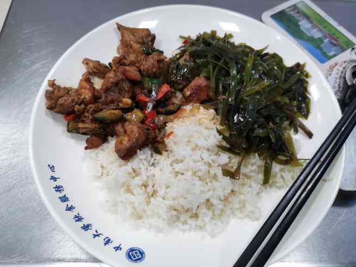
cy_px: 142
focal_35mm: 29
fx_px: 298
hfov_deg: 61.6
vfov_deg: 48.2
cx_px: 186
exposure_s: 1/50
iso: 200
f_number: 1.8
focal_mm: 5.58
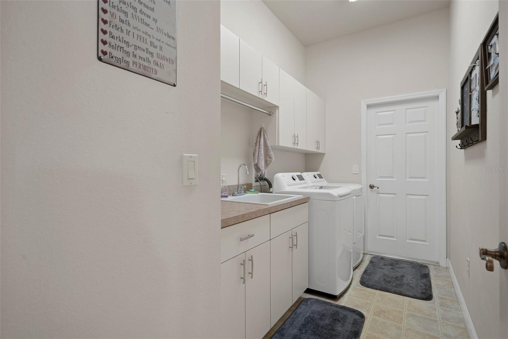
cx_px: 254
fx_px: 240
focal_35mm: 17
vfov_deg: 70.4
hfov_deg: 93.3
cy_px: 170
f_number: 8
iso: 400
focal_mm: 17
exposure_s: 1/2
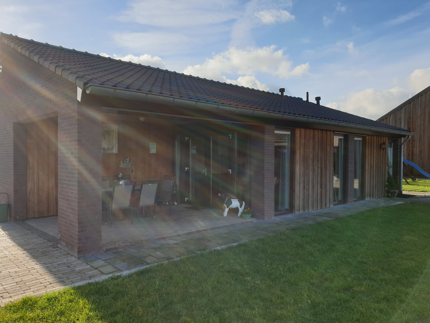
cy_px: 162
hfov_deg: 67.3
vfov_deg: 53.1
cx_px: 215
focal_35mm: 26
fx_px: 323
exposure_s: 1/1133
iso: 50
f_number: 2.4
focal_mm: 4.3
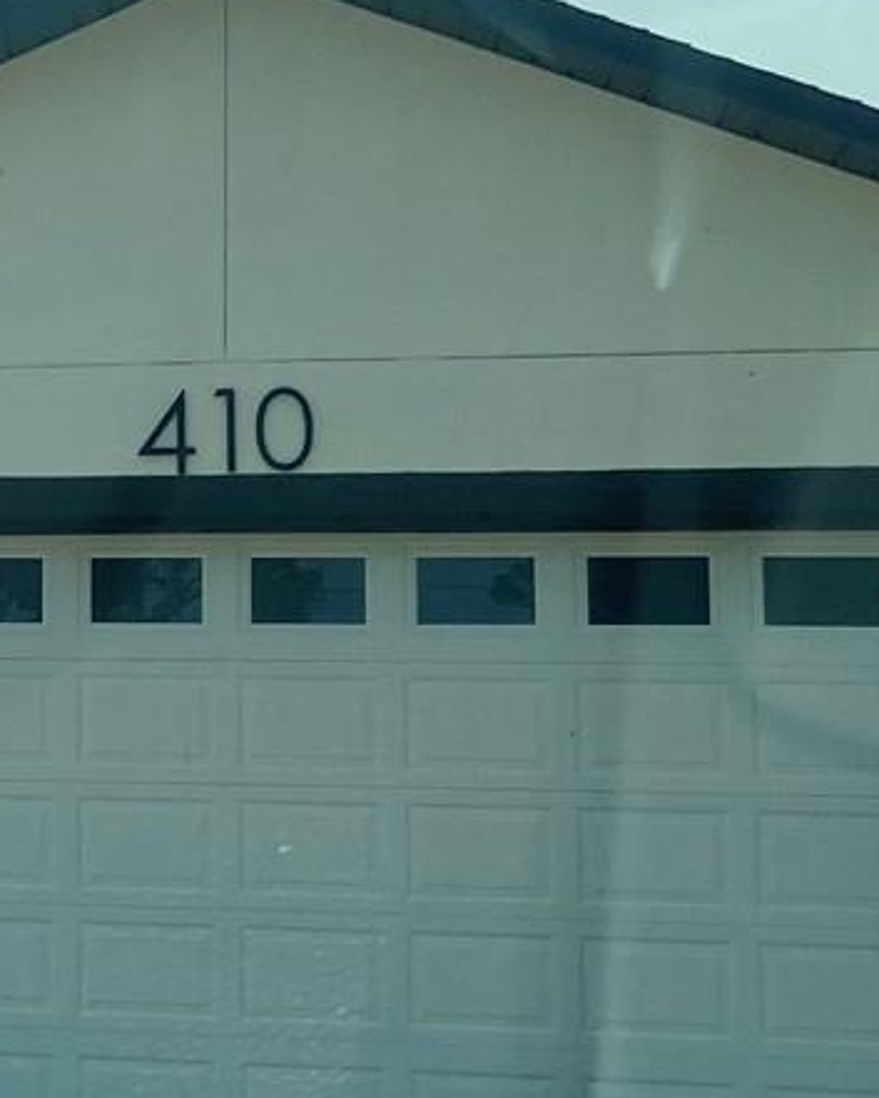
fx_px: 2991
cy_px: 585
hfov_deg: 15.5
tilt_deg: +2.6
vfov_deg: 20.8
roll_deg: -1.3
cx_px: -426
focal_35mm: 92
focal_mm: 4.25
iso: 32
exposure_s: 1/5495
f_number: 1.8
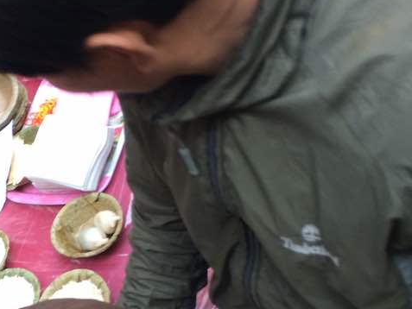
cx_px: 73
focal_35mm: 73
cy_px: 269
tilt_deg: -47.8
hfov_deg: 26.1
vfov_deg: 19.8
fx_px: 869
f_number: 2.2
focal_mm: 4.15
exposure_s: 1/30
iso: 40
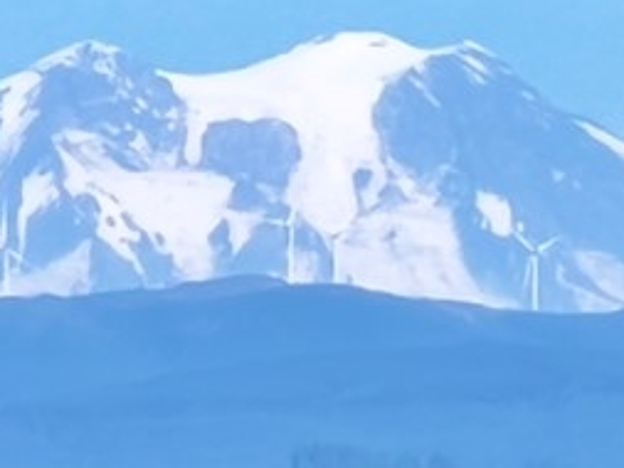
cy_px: 429
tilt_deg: +1.2
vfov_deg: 3.1
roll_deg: +1.1
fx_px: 8783
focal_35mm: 487
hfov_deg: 4.1
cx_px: 187
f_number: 2.8
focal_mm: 9
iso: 32
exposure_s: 1/649
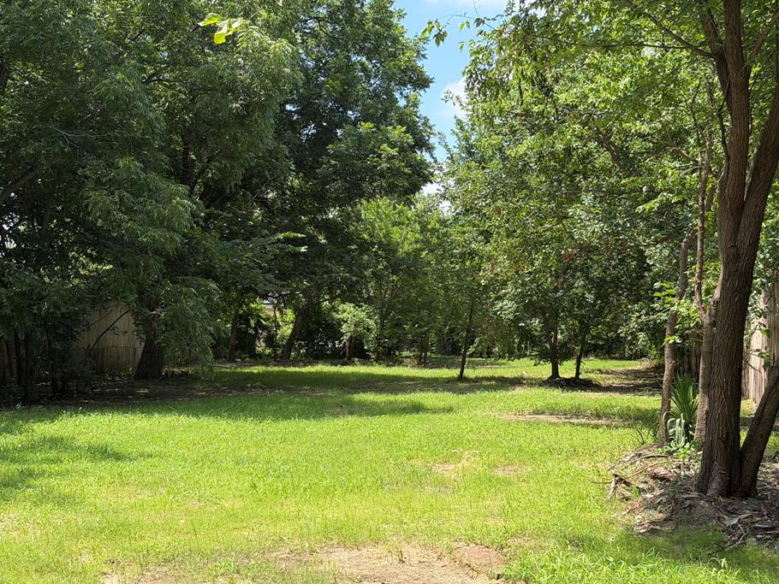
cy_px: 309
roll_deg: +0.6
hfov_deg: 35.5
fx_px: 1216
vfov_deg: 27.0
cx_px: 355
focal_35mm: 54
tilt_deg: +0.4
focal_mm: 6.76
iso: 64
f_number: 1.78
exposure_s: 1/1795
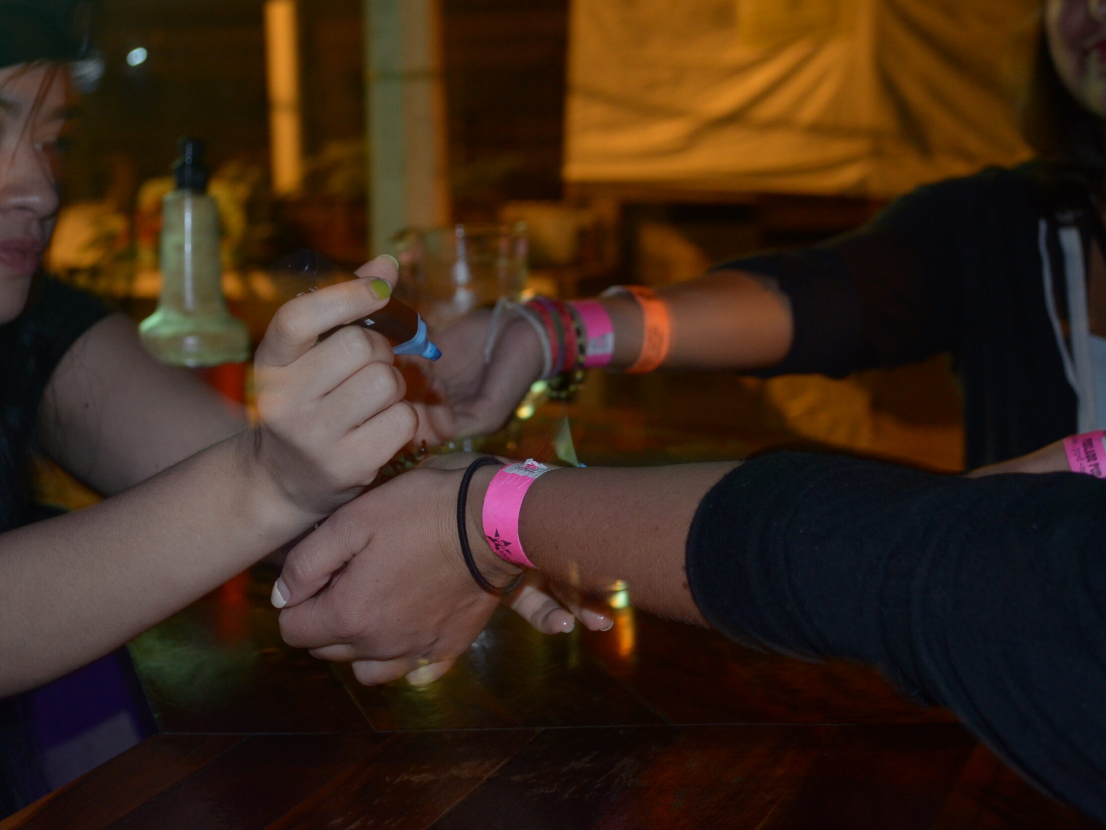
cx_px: 555
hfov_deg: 29.4
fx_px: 2109
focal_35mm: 66
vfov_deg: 22.3
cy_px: 417
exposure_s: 1/10
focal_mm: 40
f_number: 5.3
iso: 1000
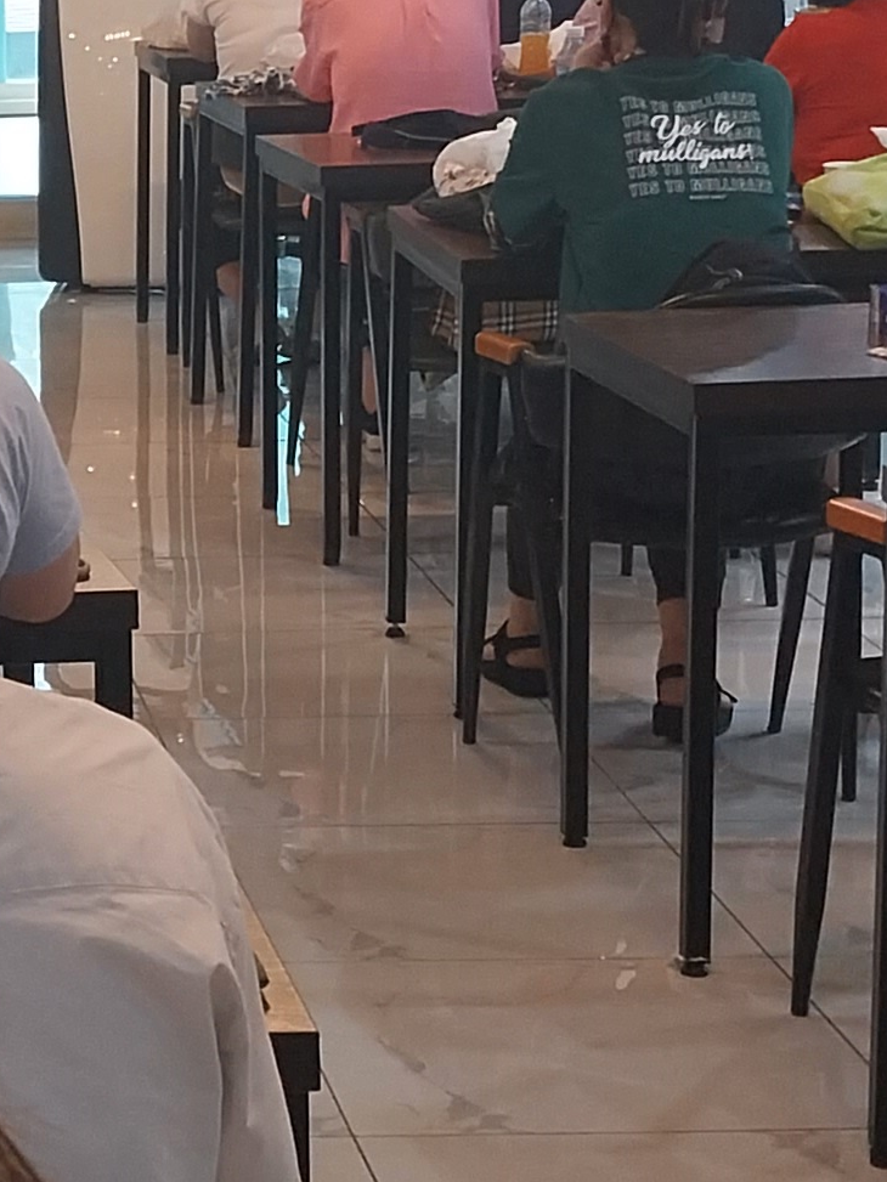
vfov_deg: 18.0
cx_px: -371
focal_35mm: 109
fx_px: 3723
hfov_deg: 13.0
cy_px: 454
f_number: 1.8
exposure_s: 1/60
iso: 80
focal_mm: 4
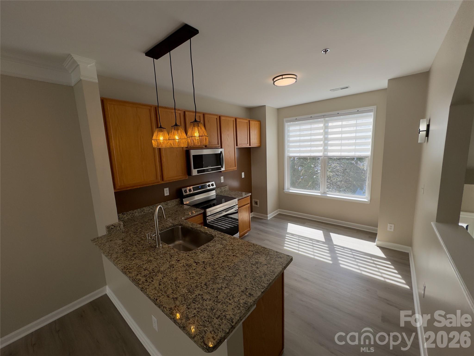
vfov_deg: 85.7
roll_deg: +2.2
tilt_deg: -9.2
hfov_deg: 102.1
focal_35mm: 14
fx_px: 192
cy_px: 178
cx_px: 237
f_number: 2.2
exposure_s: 1/388
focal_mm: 2.22
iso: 40
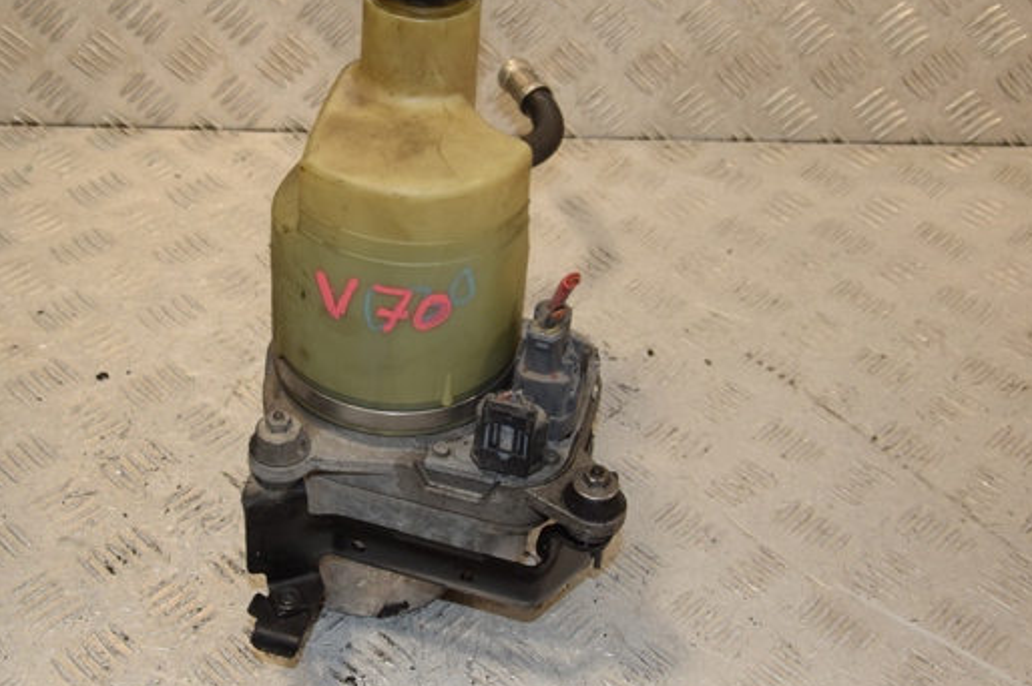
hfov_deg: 35.6
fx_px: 1604
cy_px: 305
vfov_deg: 24.1
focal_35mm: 56
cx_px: 432
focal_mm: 30
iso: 800
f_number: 8
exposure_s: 1/200
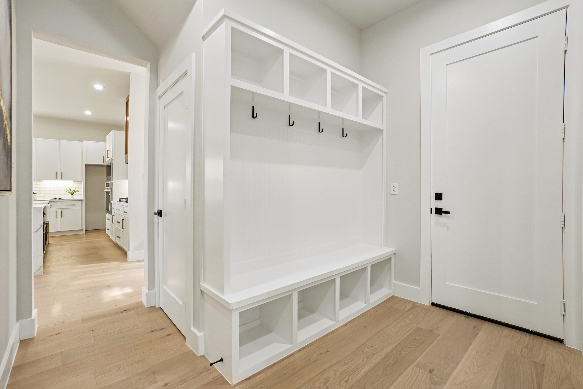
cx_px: 292
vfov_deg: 77.3
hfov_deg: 100.4
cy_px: 194
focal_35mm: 15
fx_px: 243
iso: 400
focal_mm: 10
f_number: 8
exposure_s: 1/25
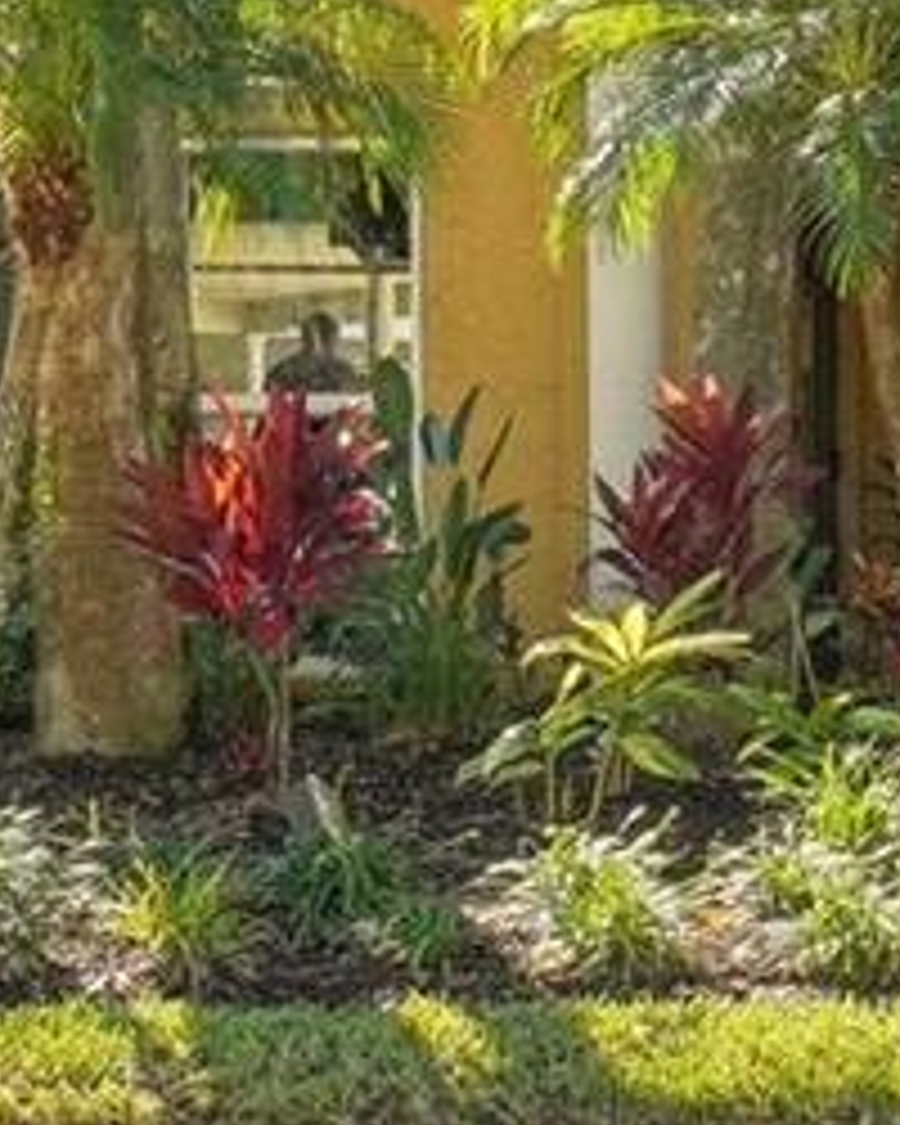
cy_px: 648
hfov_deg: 14.7
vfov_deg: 21.2
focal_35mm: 90
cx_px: 1683
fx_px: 2997
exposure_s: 1/350
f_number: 8
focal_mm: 10
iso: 400
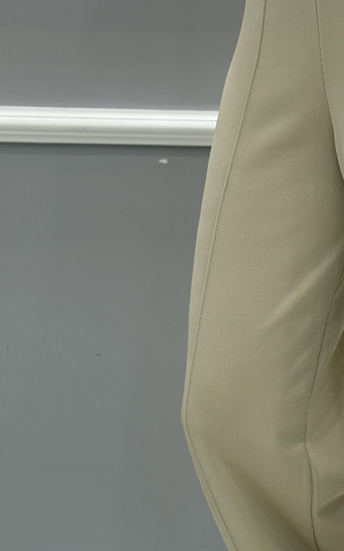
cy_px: 363
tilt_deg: -7.9
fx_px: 1725
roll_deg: -2.1
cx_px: 384
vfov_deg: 18.1
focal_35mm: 115
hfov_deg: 11.2
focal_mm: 6.76
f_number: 1.78
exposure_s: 1/100
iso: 80
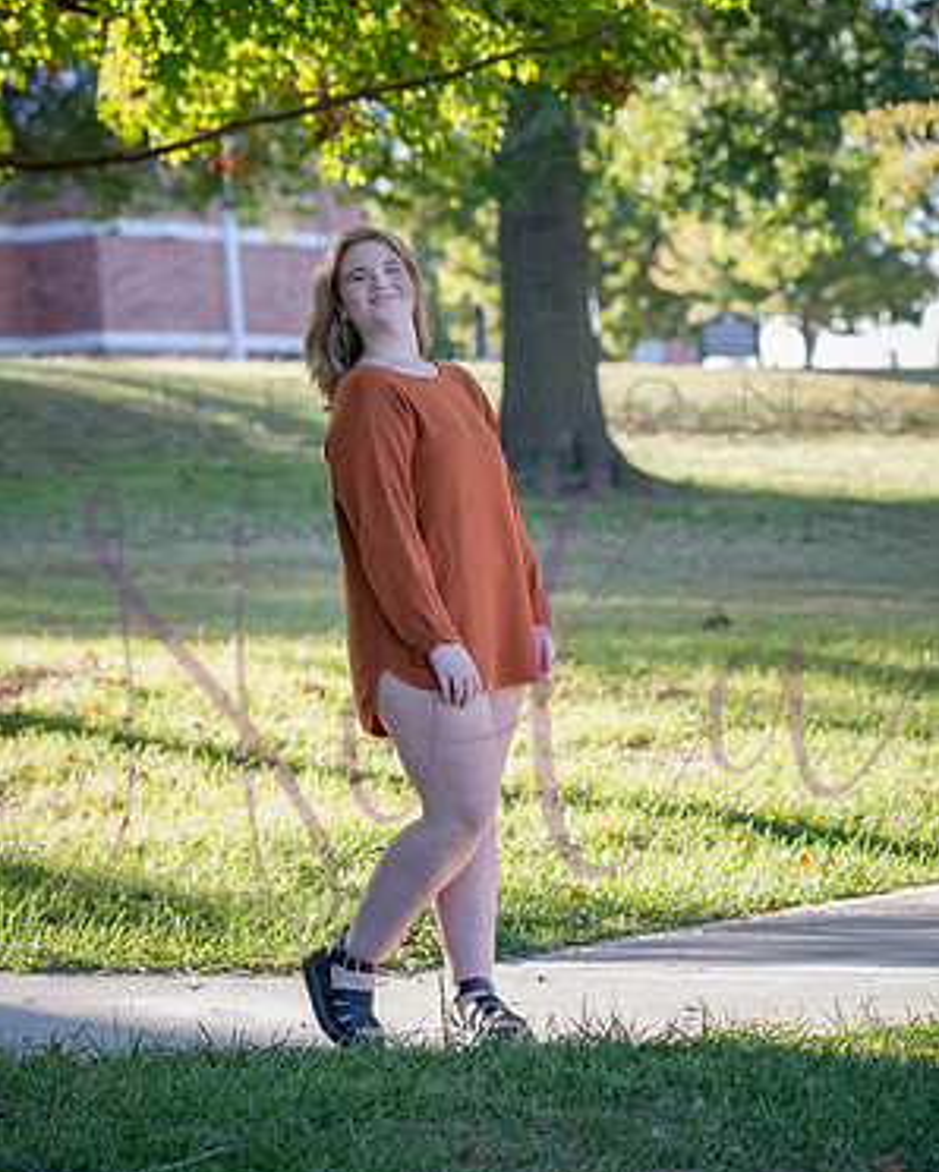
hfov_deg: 12.2
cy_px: 517
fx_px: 4408
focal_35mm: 127
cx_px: 470
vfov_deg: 15.1
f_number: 5
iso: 800
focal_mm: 112
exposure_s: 1/400
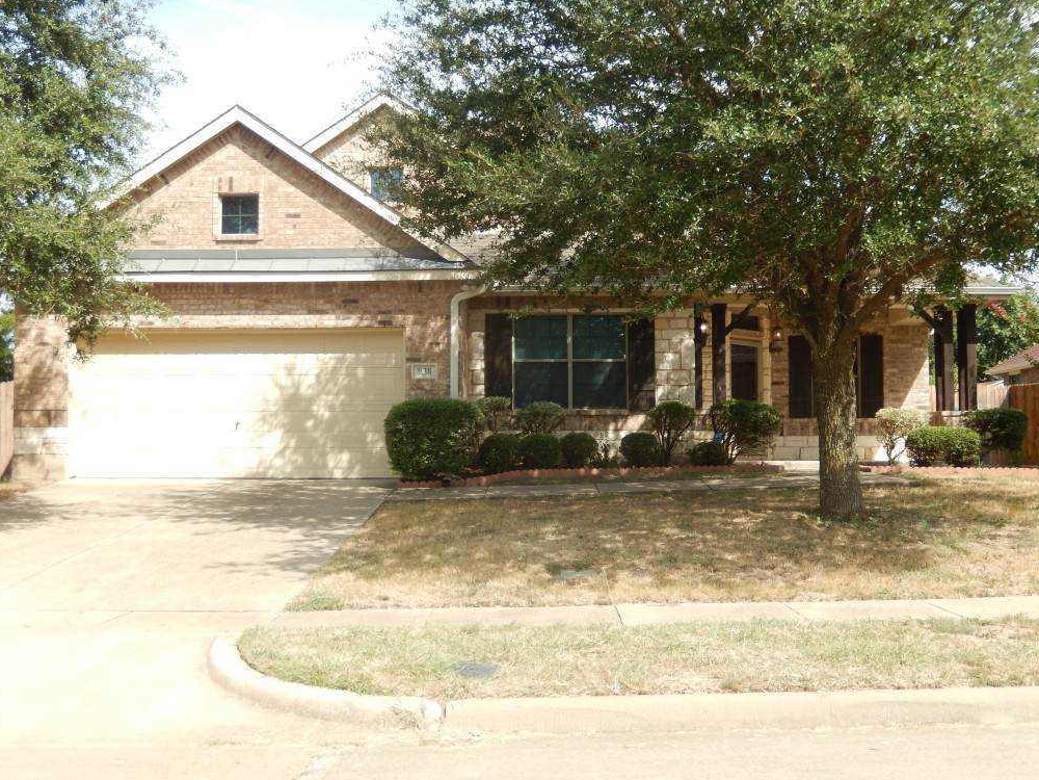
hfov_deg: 44.8
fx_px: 1261
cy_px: 396
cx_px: 517
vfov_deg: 34.3
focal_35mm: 42
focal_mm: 7.3
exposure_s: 1/400
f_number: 4.2
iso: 125
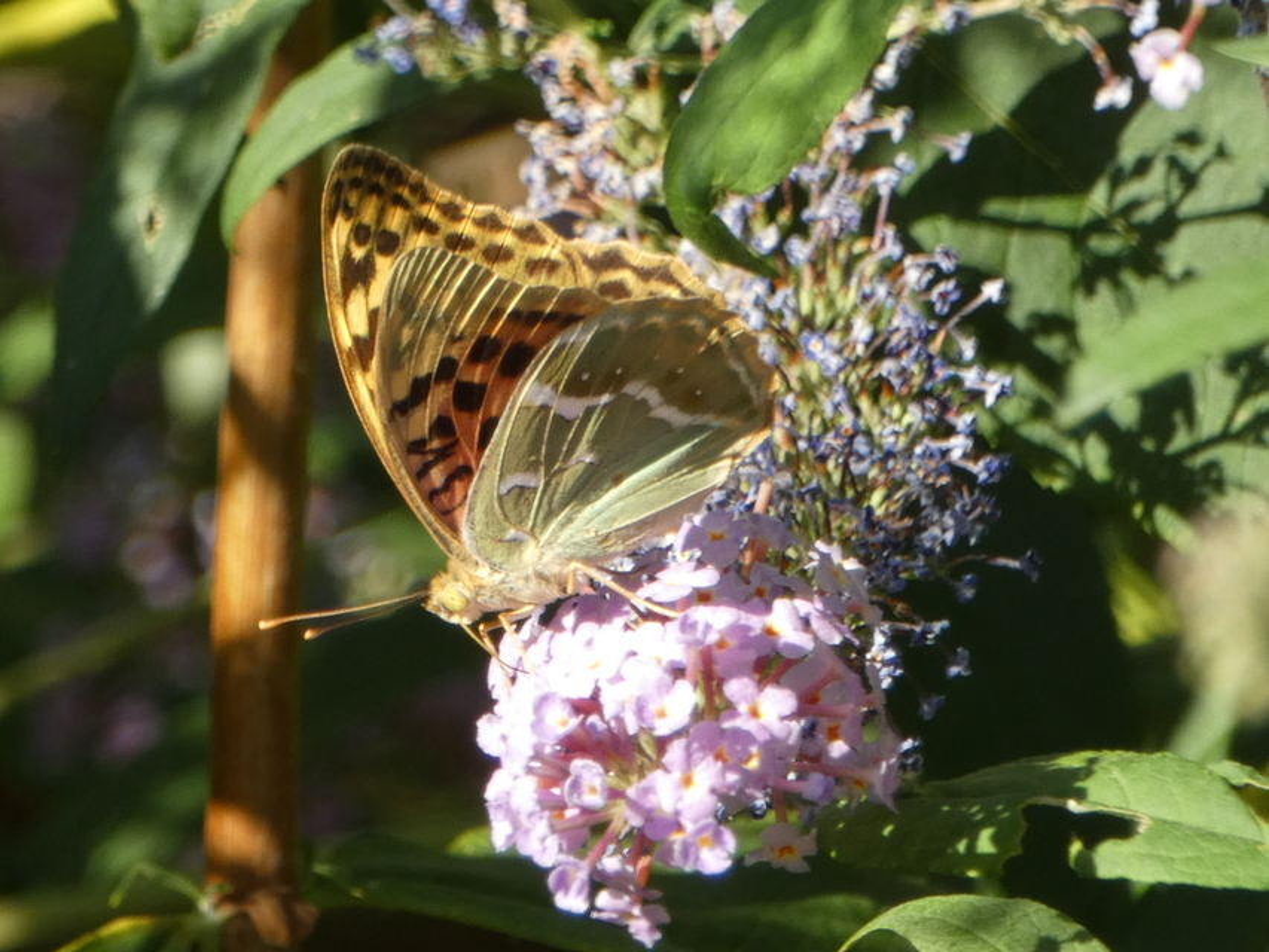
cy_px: 476
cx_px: 634
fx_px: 26288
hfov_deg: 2.8
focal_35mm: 717
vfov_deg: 2.1
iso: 125
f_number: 5.6
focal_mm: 128.4
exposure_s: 1/100
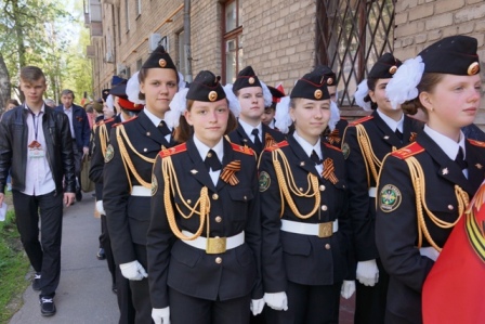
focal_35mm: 30
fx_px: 404
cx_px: 242
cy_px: 162
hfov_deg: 61.9
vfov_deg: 43.6
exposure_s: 1/160
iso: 200
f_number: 6.3
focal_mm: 20
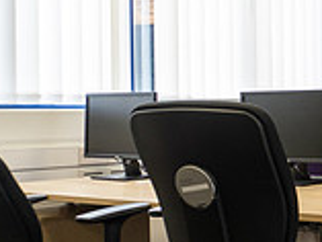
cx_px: 554
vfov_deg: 17.4
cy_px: 126
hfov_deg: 18.7
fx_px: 791
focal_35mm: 85
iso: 400
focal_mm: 16
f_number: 4
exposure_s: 1/60
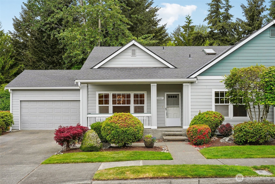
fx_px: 321
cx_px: 138
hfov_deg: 46.4
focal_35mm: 42
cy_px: 92
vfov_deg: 31.9
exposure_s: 1/125
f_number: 8
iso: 250
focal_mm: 28
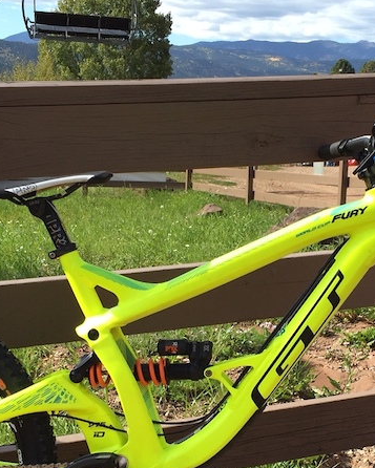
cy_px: 341
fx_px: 901
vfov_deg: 28.8
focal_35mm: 65
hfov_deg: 23.4
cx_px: 238
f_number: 2.2
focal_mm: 4.15
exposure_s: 1/860
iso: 32
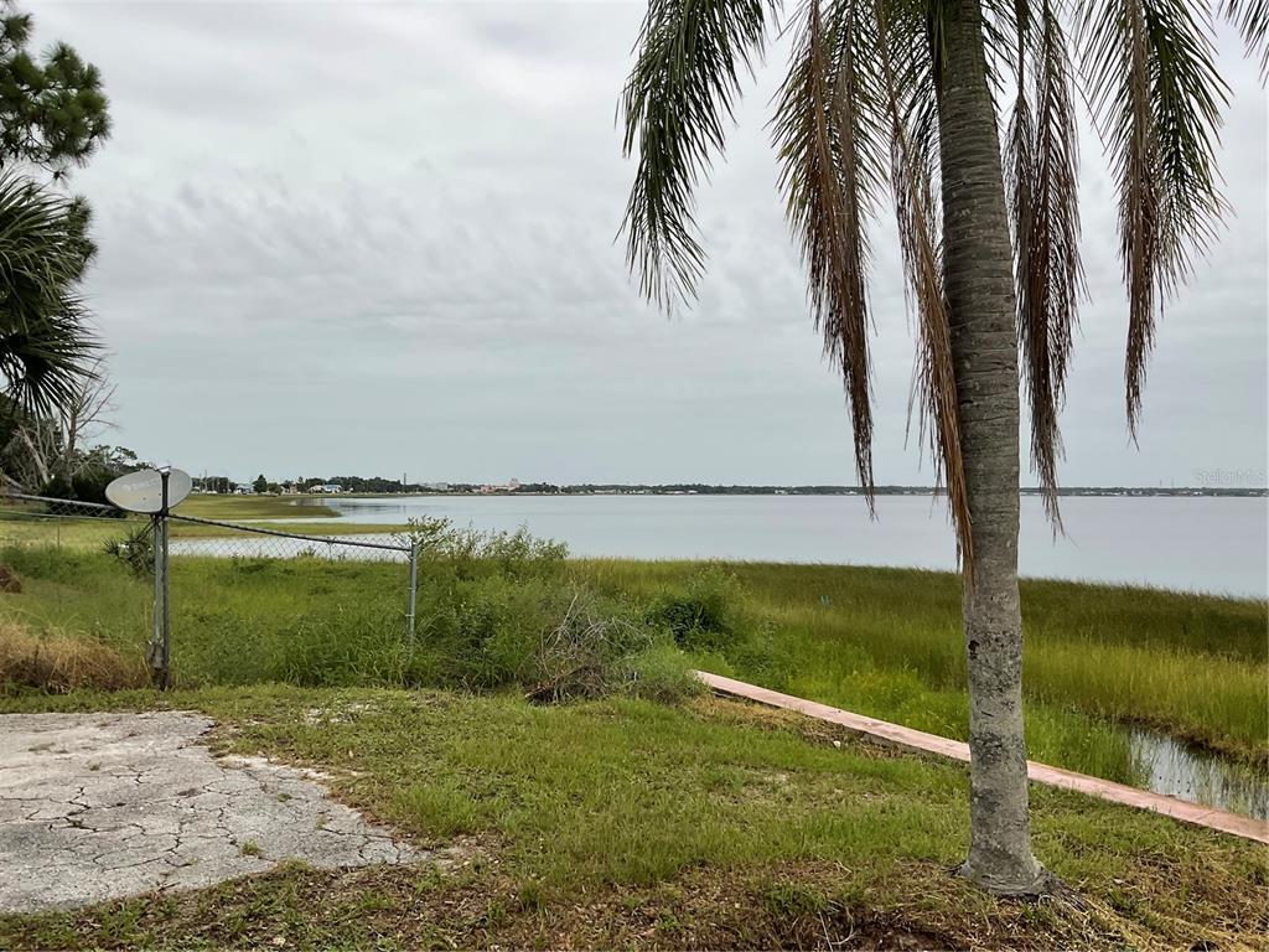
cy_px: 476
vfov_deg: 48.2
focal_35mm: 29
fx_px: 1063
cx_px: 634
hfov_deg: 61.7
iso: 16
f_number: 1.8
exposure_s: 1/2667
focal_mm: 3
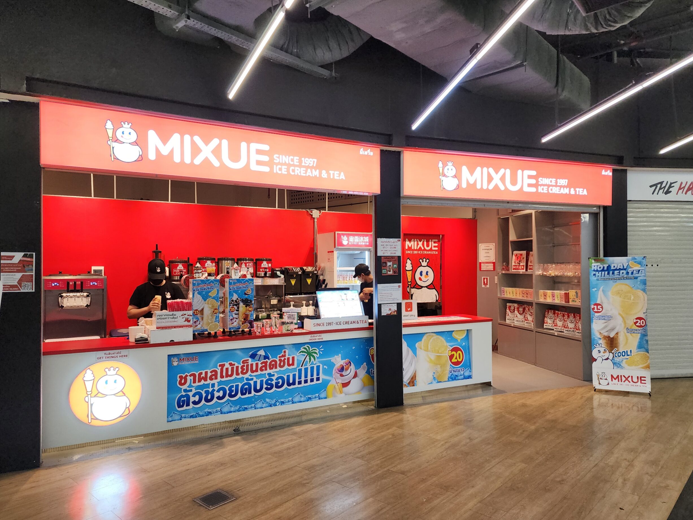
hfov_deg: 71.6
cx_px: 348
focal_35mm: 24
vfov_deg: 56.8
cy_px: 267
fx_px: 480
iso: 160
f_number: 1.8
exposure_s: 1/180
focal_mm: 6.4
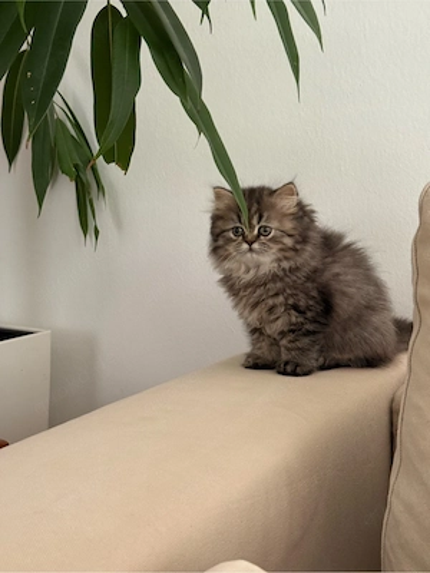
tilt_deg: -4.9
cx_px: 215
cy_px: 286
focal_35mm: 48
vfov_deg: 39.7
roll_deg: +0.2
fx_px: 795
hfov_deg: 30.3
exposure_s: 1/60
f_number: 1.78
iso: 200
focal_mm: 6.76
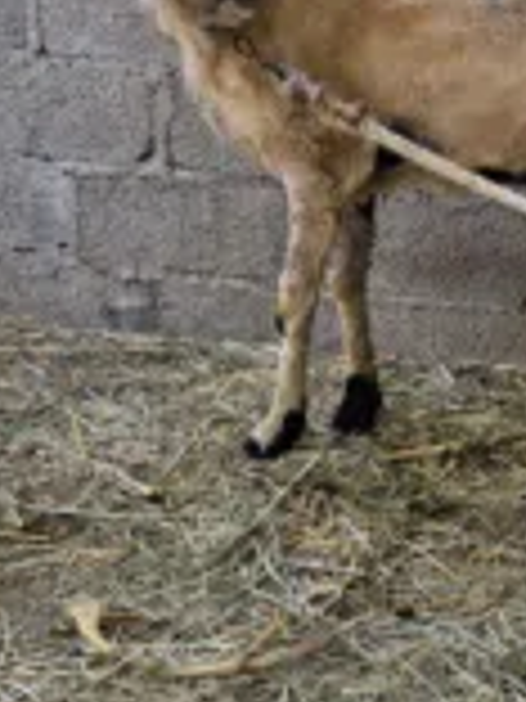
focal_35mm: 59
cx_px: 566
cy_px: 207
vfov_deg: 32.3
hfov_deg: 23.4
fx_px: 1195
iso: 40
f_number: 1.7
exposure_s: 1/359
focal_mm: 6.3
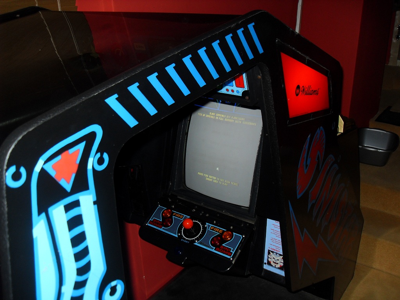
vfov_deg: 41.8
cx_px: 200
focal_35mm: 34
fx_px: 393
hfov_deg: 54.0
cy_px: 150
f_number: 2.8
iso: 100
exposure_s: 1/45
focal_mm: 6.3
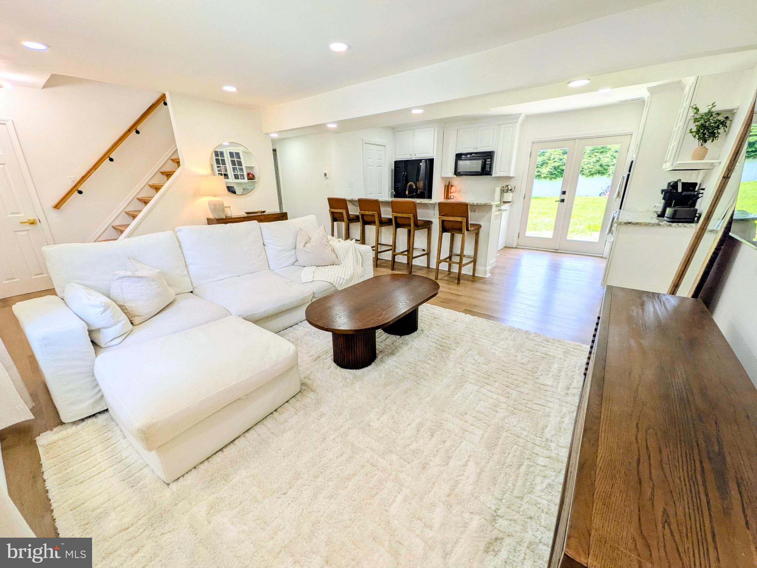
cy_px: 284
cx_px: 378
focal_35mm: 14
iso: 50
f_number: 2.2
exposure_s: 1/120
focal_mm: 1.85
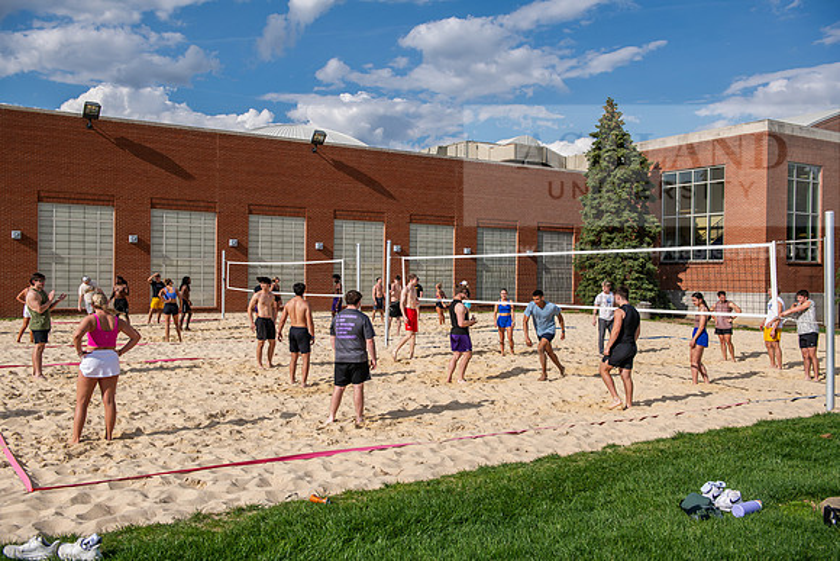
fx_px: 793
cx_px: 420
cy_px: 280
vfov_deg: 38.9
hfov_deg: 55.8
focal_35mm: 34
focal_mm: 34
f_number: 4.5
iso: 100
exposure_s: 1/1000
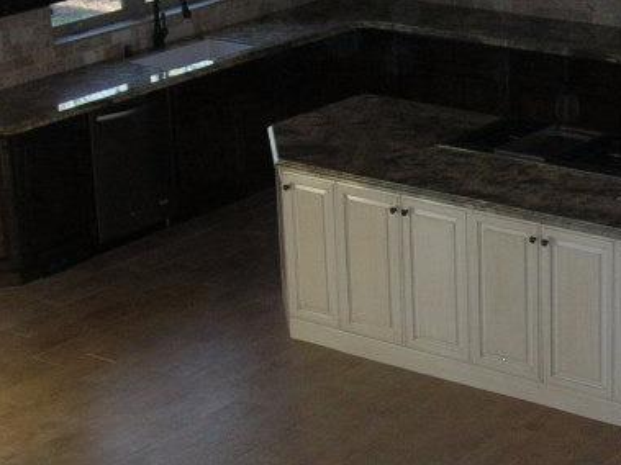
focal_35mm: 100
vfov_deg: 14.8
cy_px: 232
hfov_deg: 19.3
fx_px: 1793
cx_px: 549
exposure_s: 1/60.1
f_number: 2.7
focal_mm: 6.2
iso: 90
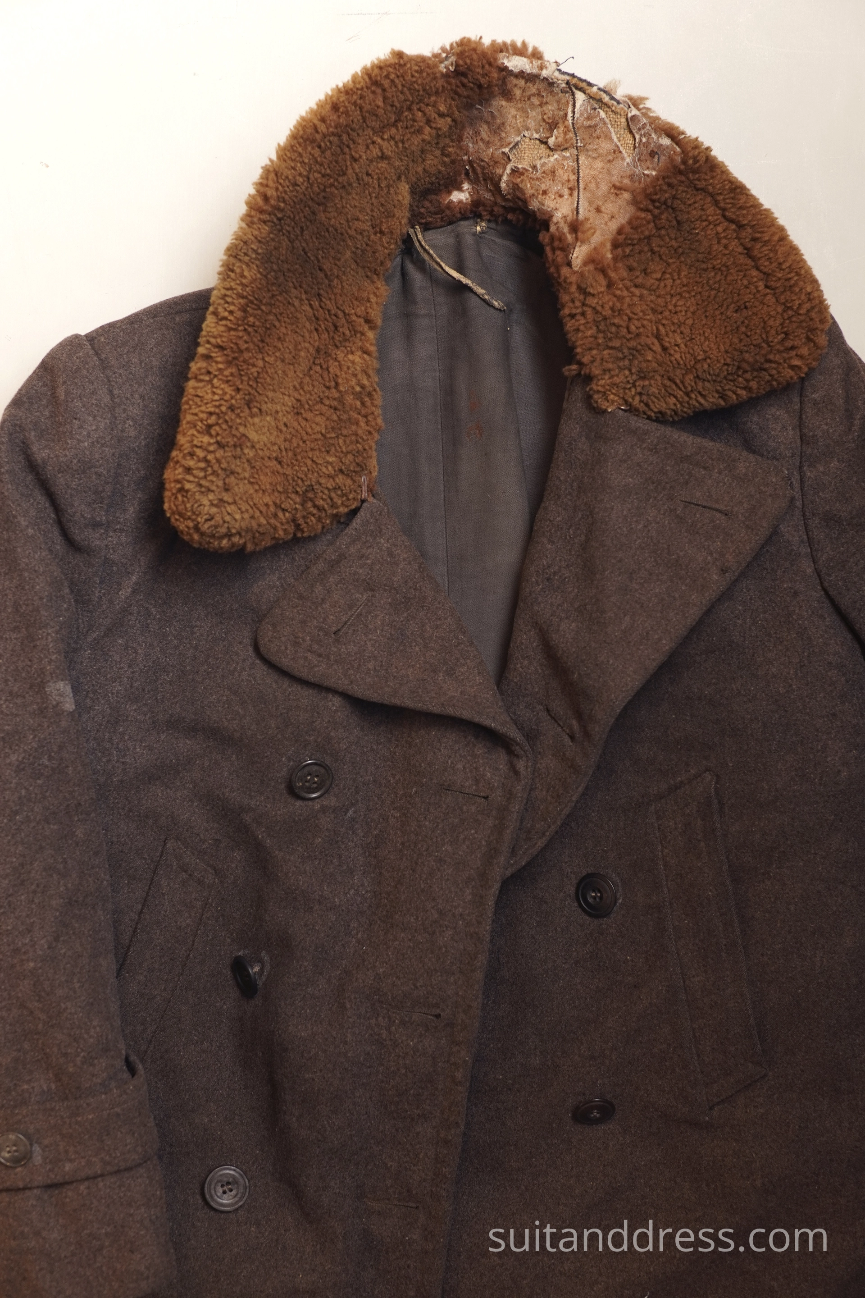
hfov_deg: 28.1
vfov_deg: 41.1
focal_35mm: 48
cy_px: 649
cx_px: 432
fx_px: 1730
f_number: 4
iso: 400
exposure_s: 1/50
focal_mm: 32
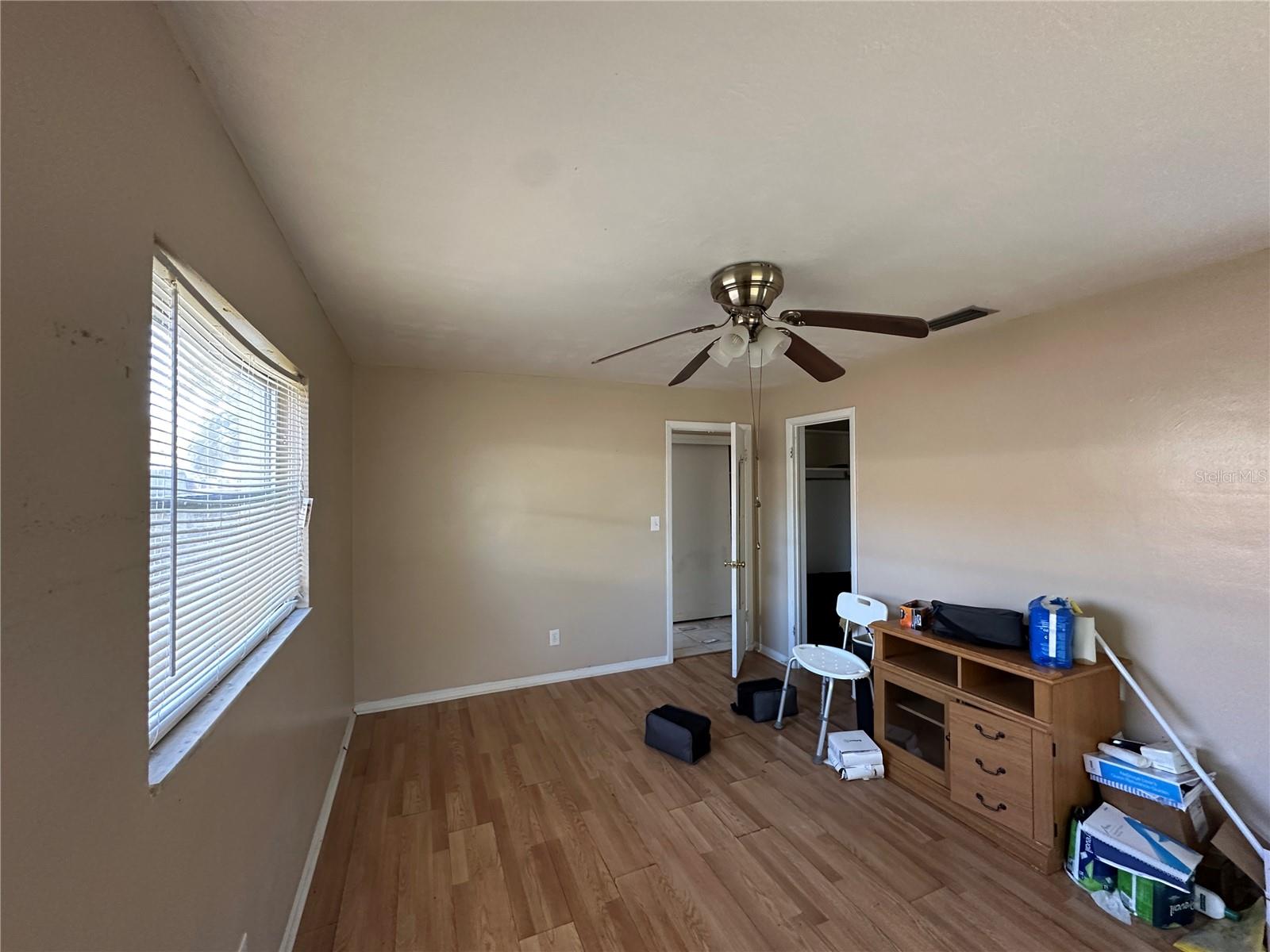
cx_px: 635
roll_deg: +0.4
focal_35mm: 14
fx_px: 514
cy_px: 476
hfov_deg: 102.1
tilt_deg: +1.6
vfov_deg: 85.7
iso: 320
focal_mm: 2.22
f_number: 2.2
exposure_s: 1/66
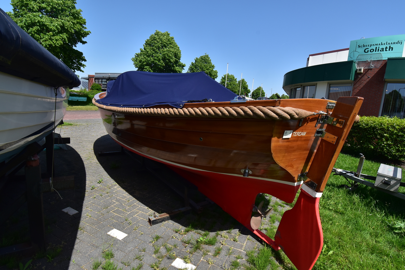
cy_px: 135
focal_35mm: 17
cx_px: 202
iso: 400
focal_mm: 11.5
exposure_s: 1/400
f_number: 11
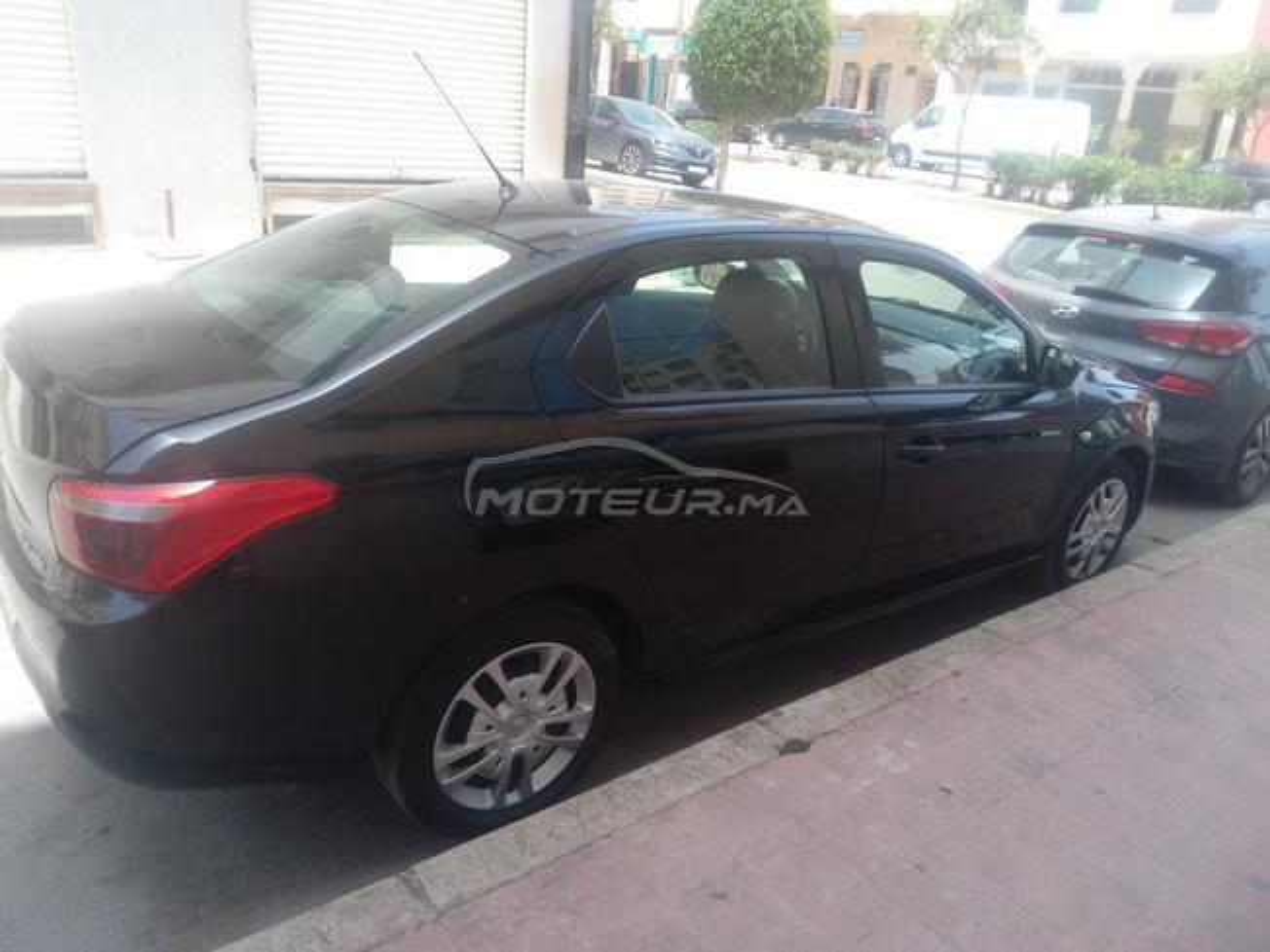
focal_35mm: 25
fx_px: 917
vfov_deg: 54.9
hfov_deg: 69.4
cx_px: 635
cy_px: 476
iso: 100
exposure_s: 1/333
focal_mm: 3.38
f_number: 2.8
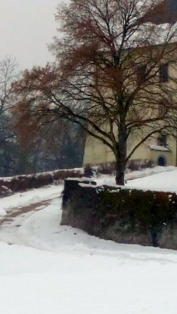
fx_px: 1260
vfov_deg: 14.0
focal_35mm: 151
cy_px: -2
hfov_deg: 7.8
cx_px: 296
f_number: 8
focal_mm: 6.5
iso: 100
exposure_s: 1/500
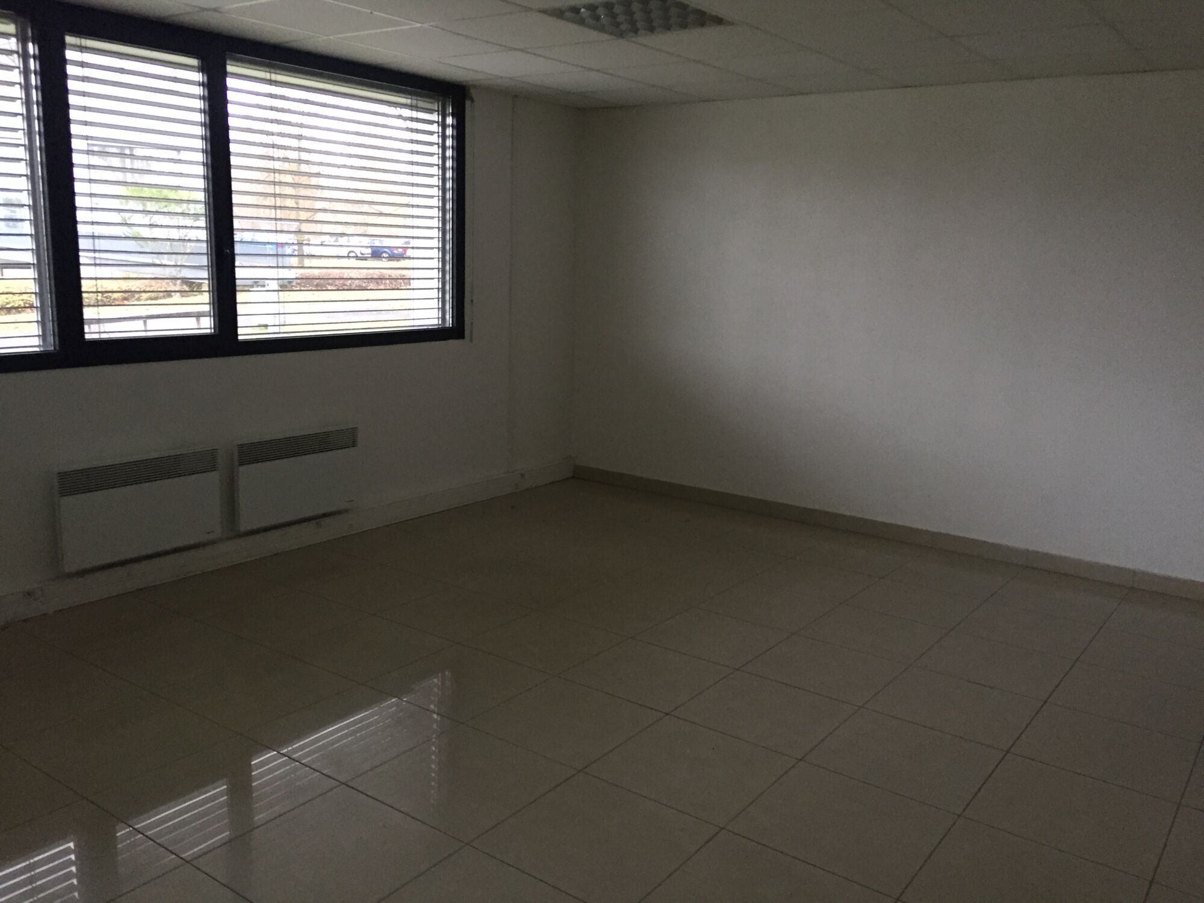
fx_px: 1009
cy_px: 452
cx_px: 602
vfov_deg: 48.2
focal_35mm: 29
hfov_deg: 61.7
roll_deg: -2.5
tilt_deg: -9.6
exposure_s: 1/33
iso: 200
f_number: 2.2
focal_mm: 4.15
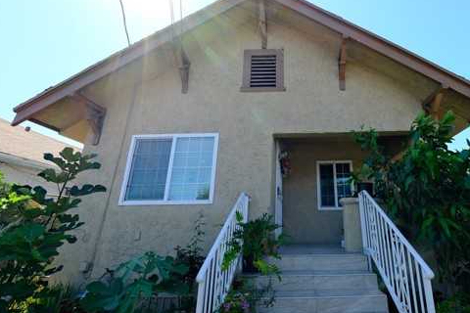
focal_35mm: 16
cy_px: 172
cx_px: 299
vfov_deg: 73.6
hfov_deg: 94.4
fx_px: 209
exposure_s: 1/340
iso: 320
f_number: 5.6
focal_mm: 8
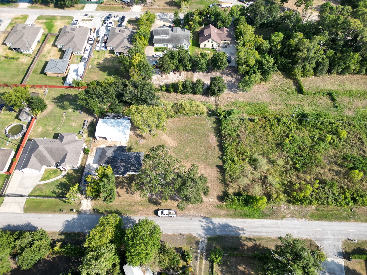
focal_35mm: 24
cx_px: 184
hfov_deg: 71.6
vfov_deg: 56.8
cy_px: 138
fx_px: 254
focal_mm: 6.72
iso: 120
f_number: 1.7
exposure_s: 1/1500
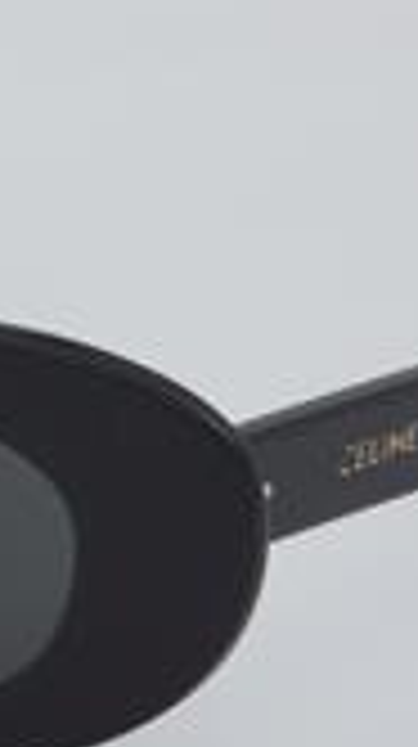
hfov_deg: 6.4
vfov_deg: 11.4
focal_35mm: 189
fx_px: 3736
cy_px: 360
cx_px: -126
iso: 100
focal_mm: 50
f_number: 32
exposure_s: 1/4
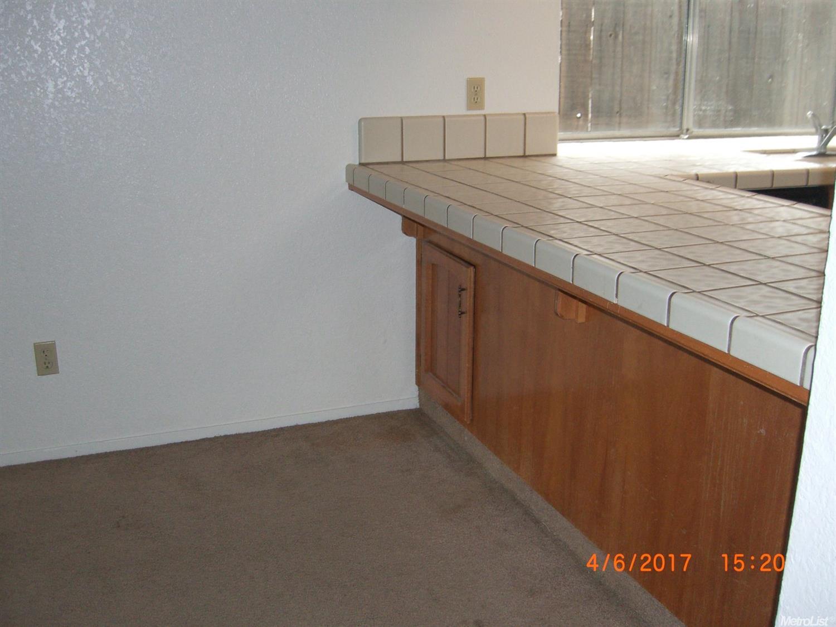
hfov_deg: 49.0
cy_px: 314
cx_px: 418
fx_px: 917
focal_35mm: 38
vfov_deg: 37.7
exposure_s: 1/60
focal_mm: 7.9
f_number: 2.8
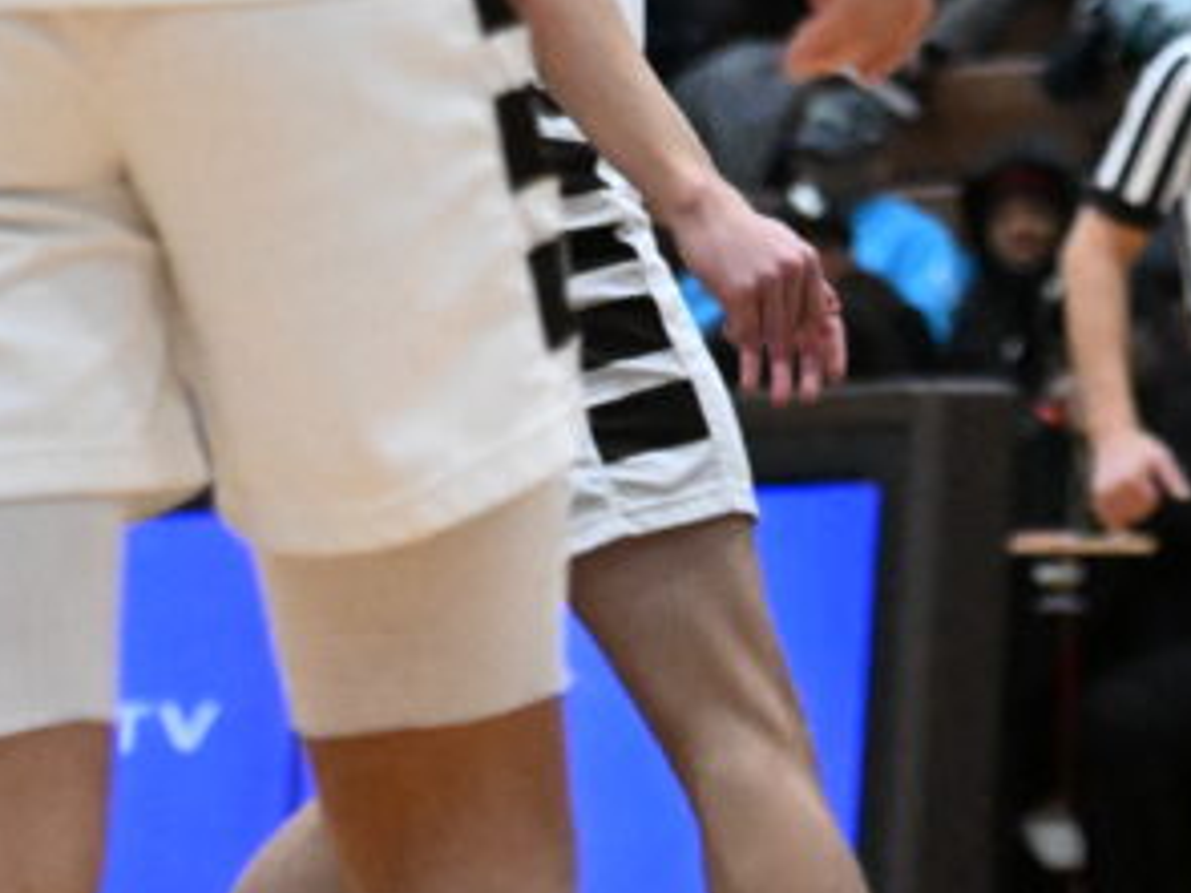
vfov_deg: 3.9
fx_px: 12931
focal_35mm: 376
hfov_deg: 5.3
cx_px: 1243
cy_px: -1144
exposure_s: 1/800
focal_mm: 75
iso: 10000
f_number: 2.8
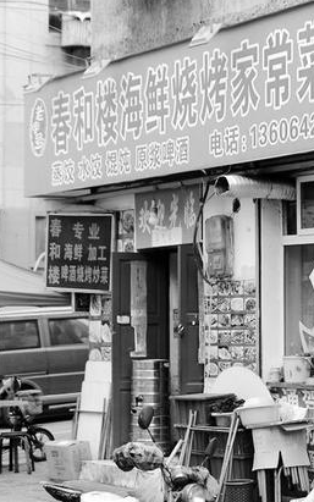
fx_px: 1629
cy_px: 248
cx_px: 198
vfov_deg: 17.5
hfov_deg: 11.0
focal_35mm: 119
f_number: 3.5
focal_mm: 75
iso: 200
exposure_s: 1/320
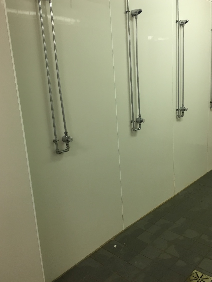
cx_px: 109
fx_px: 253
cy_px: 140
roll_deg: +3.6
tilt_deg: -11.3
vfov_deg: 58.4
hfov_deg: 45.4
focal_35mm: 31
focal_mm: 4.15
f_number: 2.2
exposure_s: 1/33
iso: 80
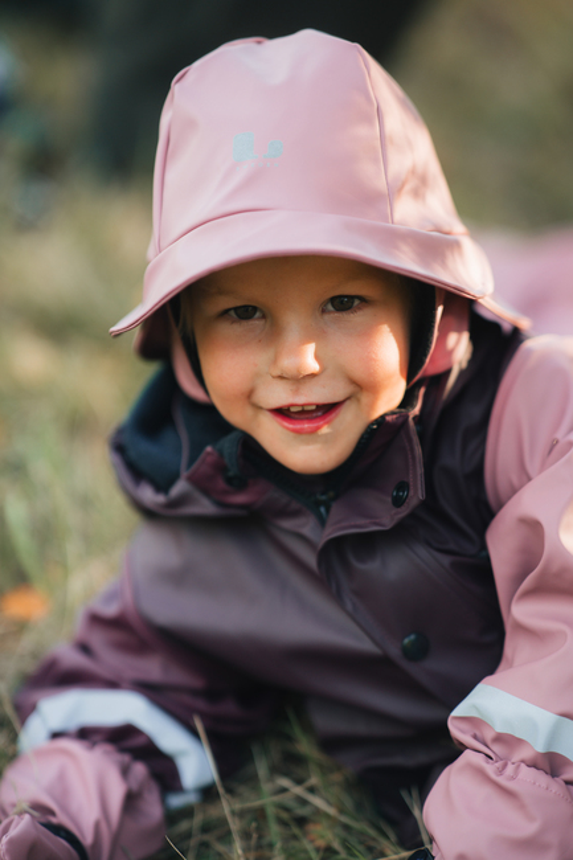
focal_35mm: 85
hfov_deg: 16.1
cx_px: 286
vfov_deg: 23.9
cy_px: 430
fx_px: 2030
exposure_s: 1/1000
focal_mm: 85
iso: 500
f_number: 2.2
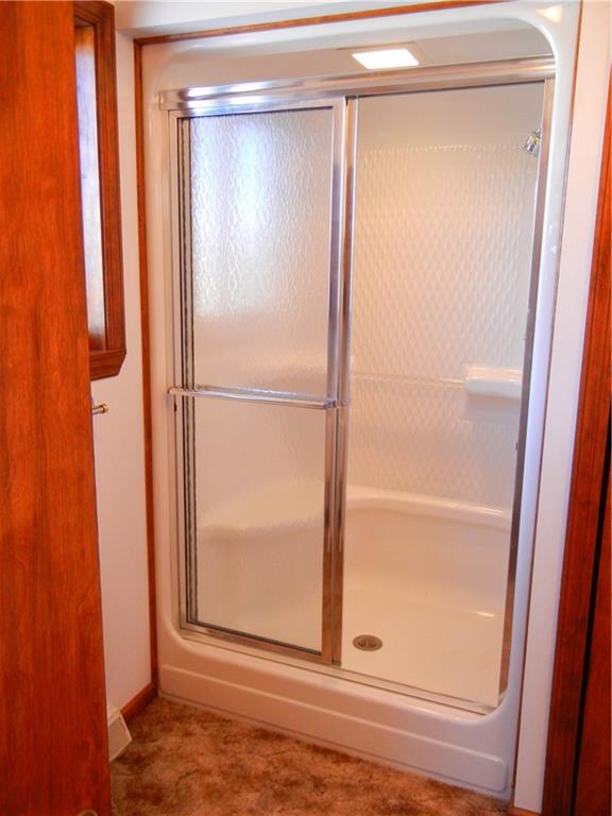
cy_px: 408
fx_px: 707
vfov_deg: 60.0
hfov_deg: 46.8
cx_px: 306
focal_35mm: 30
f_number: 3.5
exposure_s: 1/30
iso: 389
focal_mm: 5.4
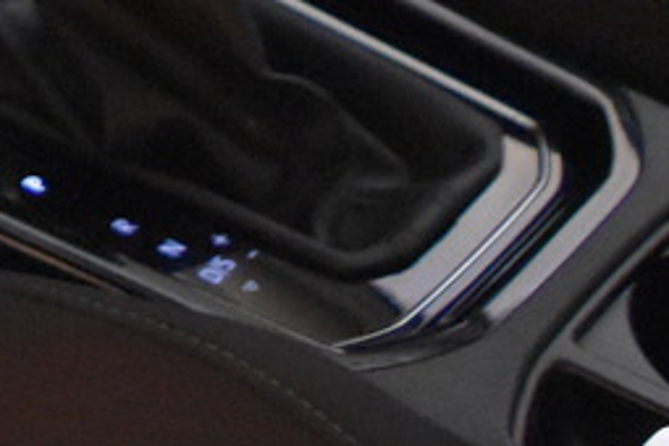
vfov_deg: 6.1
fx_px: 3902
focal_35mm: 210
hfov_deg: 9.0
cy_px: -892
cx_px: -853
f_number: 3.8
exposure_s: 1/60
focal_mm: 22
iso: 3600
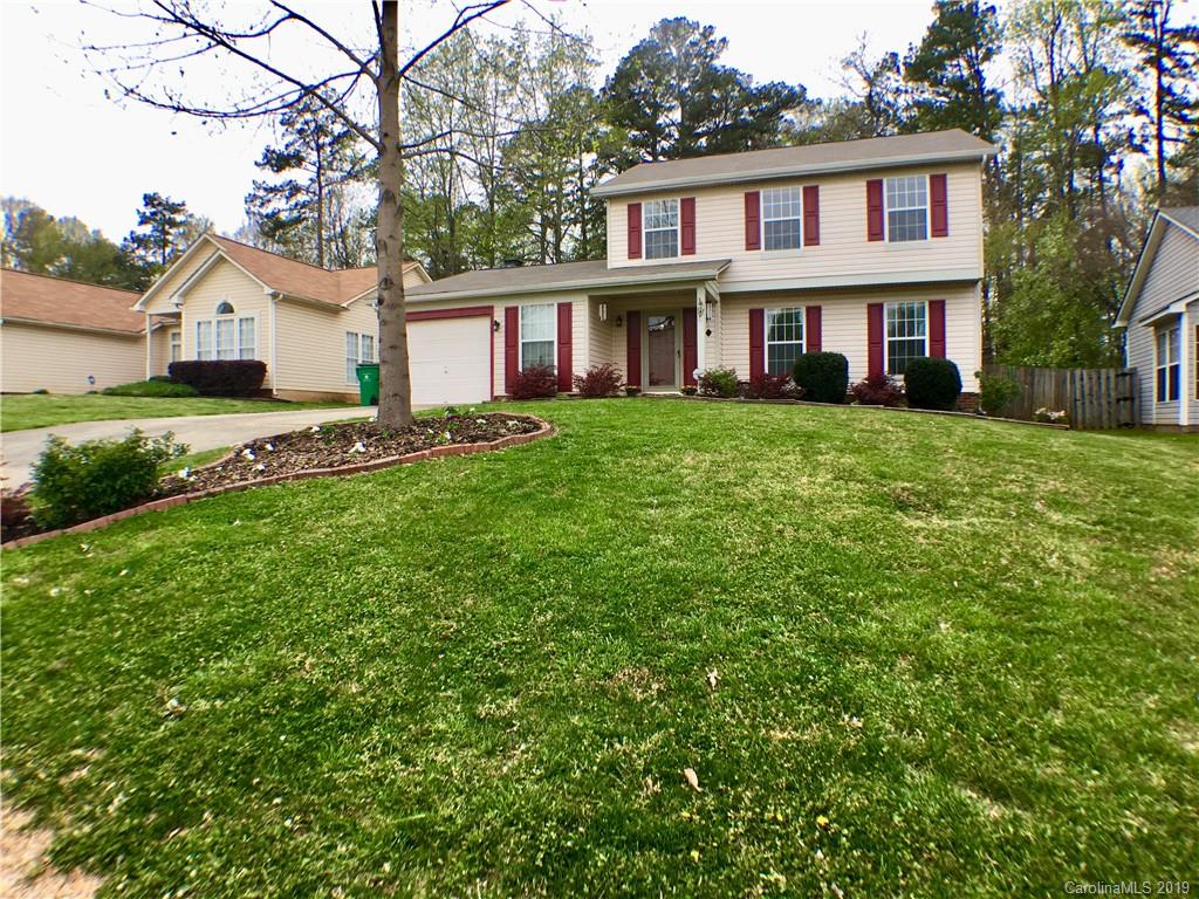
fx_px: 1004
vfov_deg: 48.2
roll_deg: -0.2
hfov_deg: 61.7
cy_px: 450
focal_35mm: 29
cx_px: 600
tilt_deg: +1.8
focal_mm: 4.15
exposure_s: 1/120
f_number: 2.2
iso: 32
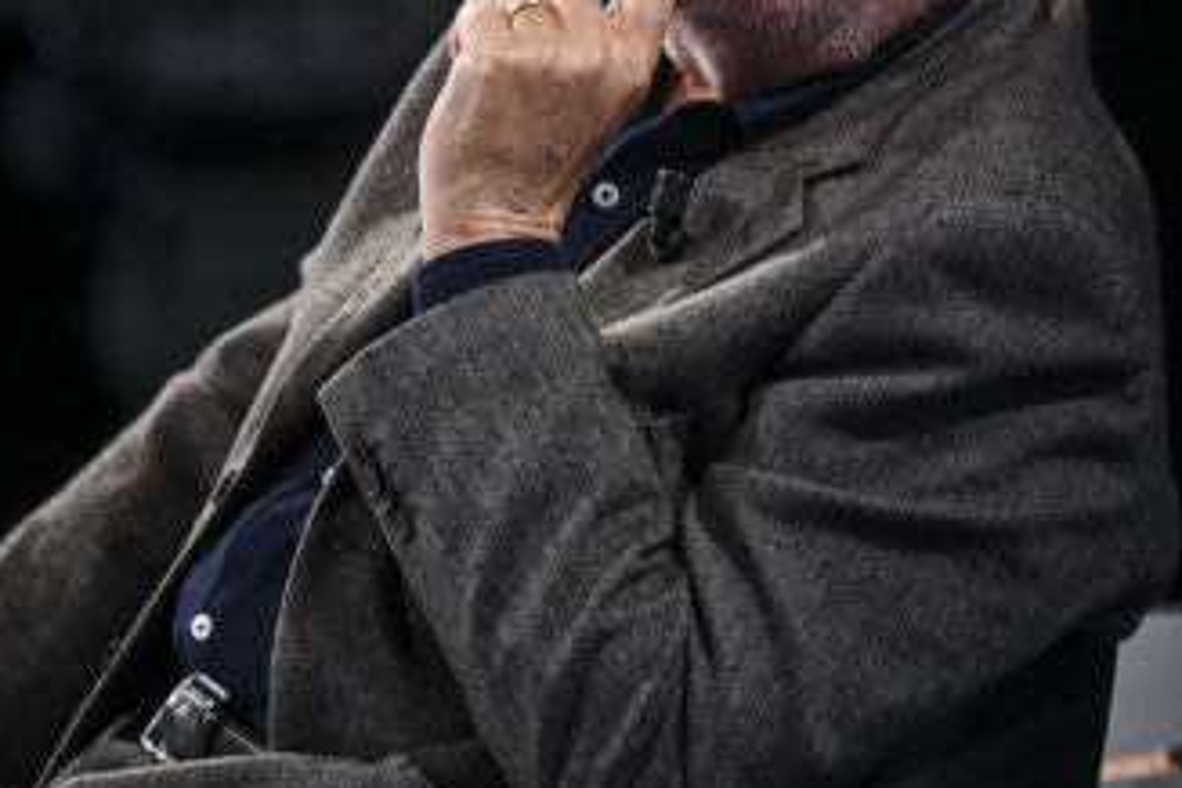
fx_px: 23113
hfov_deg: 2.9
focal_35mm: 704
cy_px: 27
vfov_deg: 2.0
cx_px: 658
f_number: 4
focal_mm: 300
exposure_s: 1/160
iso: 1000
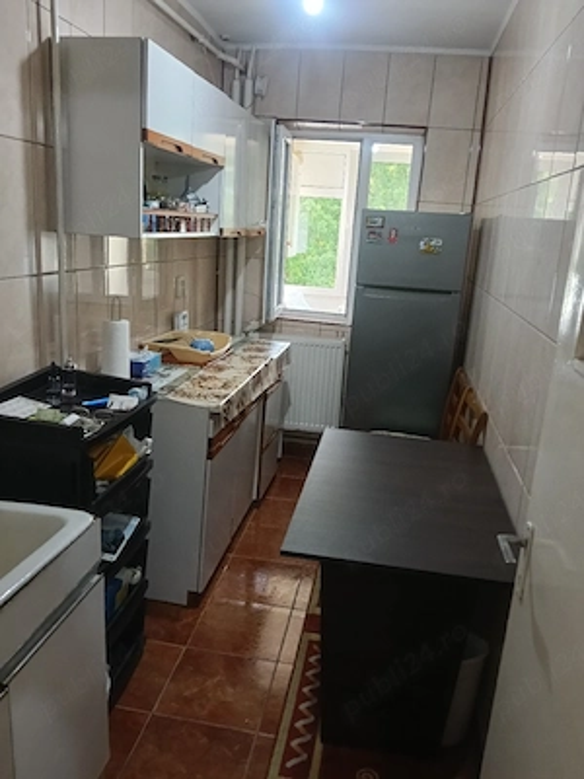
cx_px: 292
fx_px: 607
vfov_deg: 65.3
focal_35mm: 27
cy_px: 390
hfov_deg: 51.4
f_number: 1.8
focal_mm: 3.98
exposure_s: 1/30
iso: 400
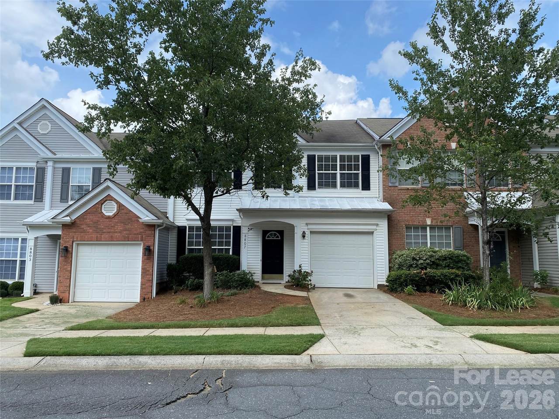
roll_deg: -0.5
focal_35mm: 26
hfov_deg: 67.3
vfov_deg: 53.1
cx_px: 280
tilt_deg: +5.7
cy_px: 210
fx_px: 420
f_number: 1.8
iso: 32
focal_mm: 4.25
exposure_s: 1/1258
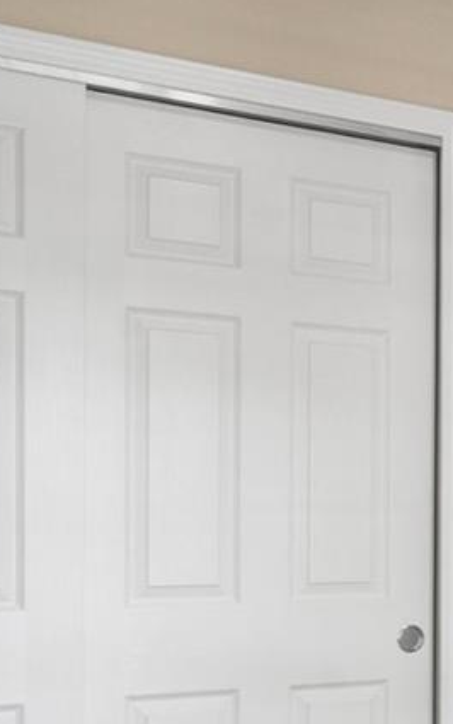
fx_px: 1362
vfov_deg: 29.3
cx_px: 819
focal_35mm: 69
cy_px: 543
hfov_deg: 16.0
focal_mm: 18
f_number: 8
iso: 400
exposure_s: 1.3
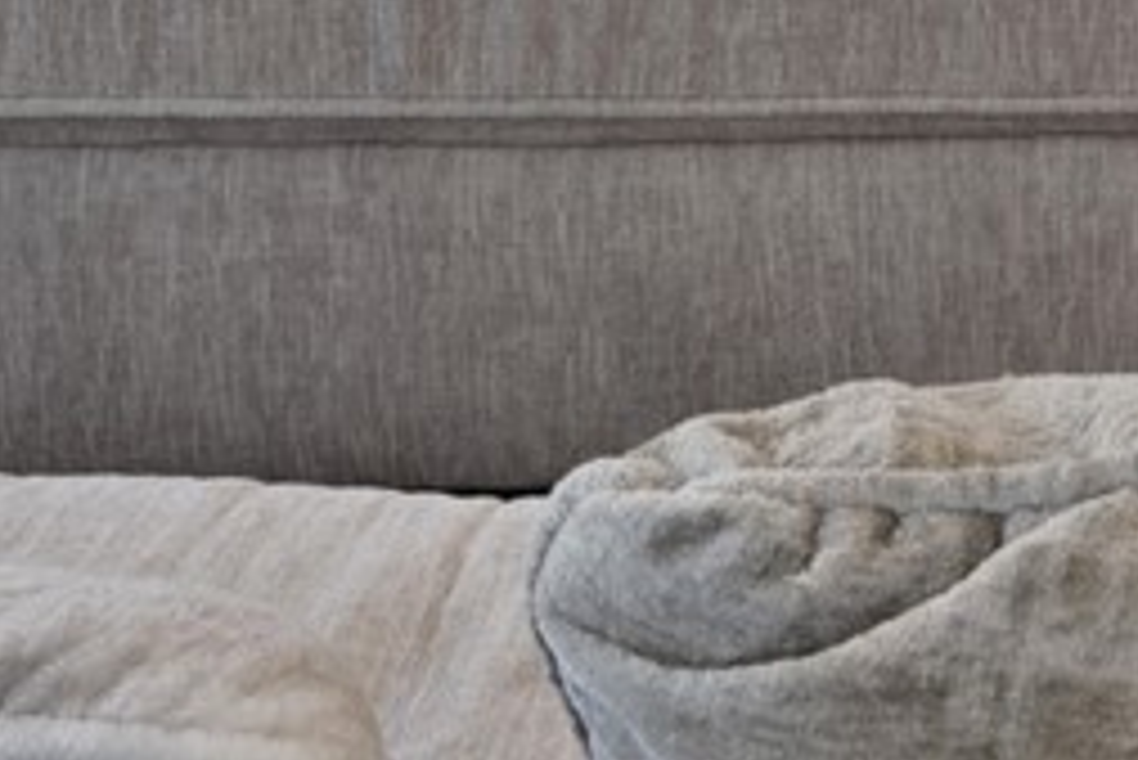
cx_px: 1538
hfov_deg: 19.5
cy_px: -1985
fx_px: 3005
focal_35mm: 95
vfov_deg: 9.0
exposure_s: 1/2.5
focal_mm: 12
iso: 640
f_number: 9
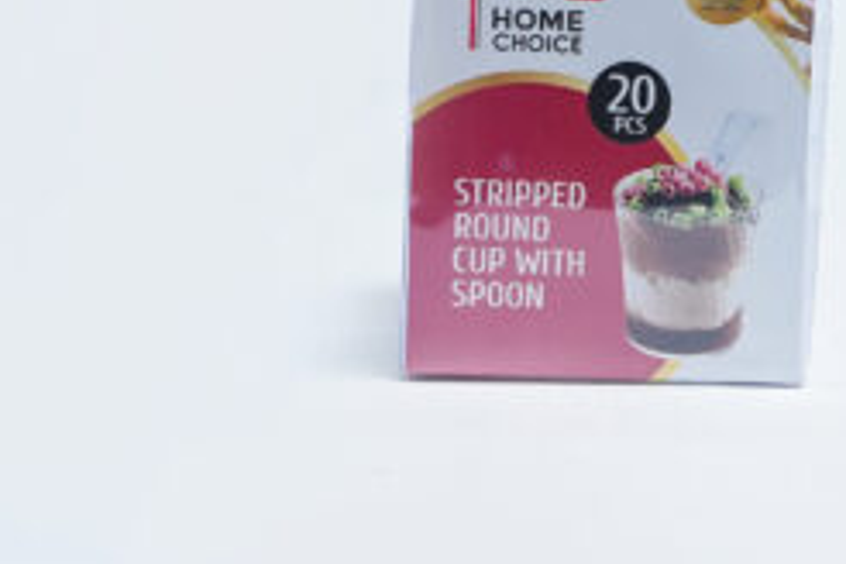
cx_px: 588
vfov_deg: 14.9
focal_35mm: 91
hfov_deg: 22.3
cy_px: 77
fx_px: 2138
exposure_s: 1/160
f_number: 9
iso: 2500
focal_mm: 35
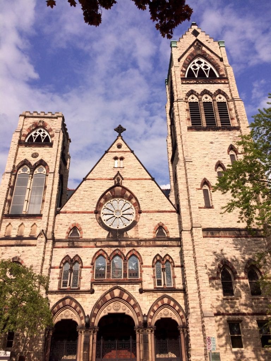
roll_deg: +1.4
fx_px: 303
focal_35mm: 29
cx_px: 136
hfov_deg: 48.2
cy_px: 180
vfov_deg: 61.7
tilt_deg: +29.9
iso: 32
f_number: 2.2
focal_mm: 4.15
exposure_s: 1/3425
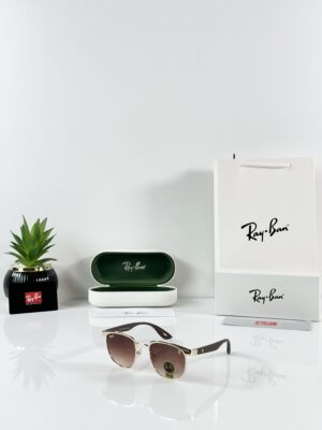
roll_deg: -0.2
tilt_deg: -4.8
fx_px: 595
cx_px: 161
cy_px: 215
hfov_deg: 30.3
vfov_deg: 39.7
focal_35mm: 48
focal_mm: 6.86
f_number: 1.78
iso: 50
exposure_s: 1/100
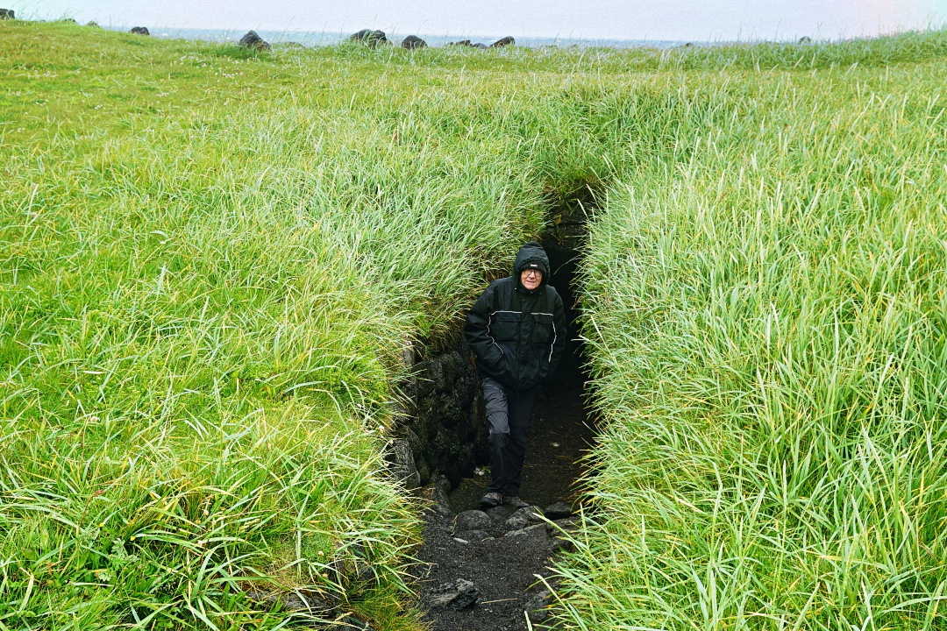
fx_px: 1065
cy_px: 316
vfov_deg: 33.0
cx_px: 474
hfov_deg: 47.9
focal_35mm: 40
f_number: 6.3
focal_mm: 27
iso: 100
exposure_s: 1/60
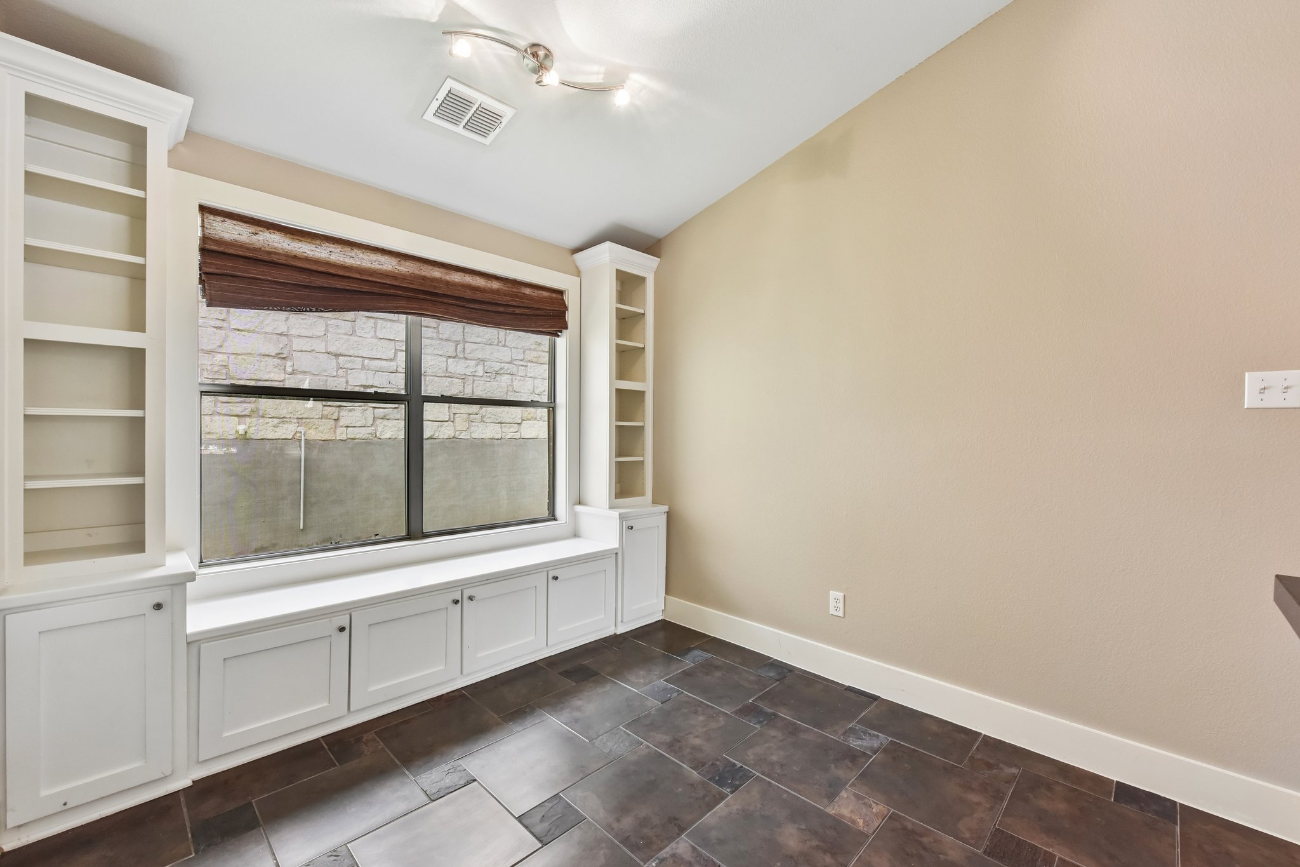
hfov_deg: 100.4
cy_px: 434
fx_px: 542
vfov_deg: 77.3
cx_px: 650
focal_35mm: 15
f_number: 8
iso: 220
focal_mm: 15
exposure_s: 1/15
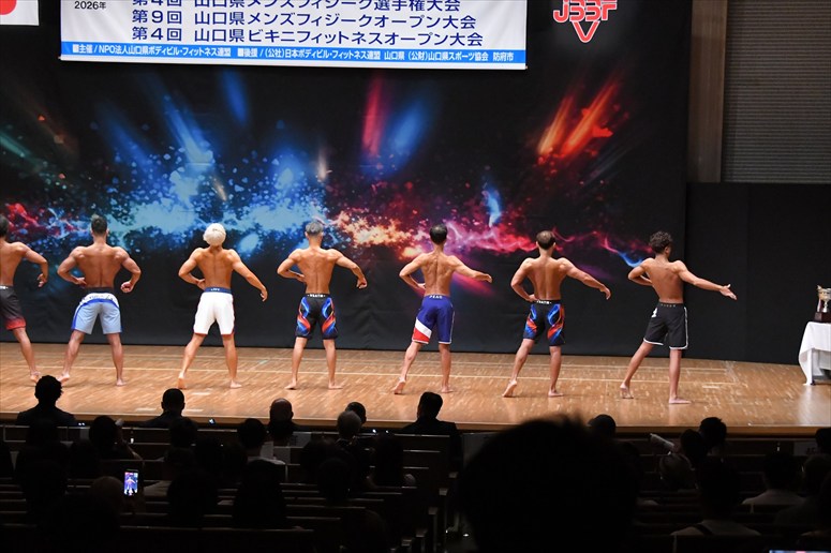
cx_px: 416
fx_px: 2146
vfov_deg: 14.7
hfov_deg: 21.9
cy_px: 276
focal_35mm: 93
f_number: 5.6
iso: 8000
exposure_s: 1/400
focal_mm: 62
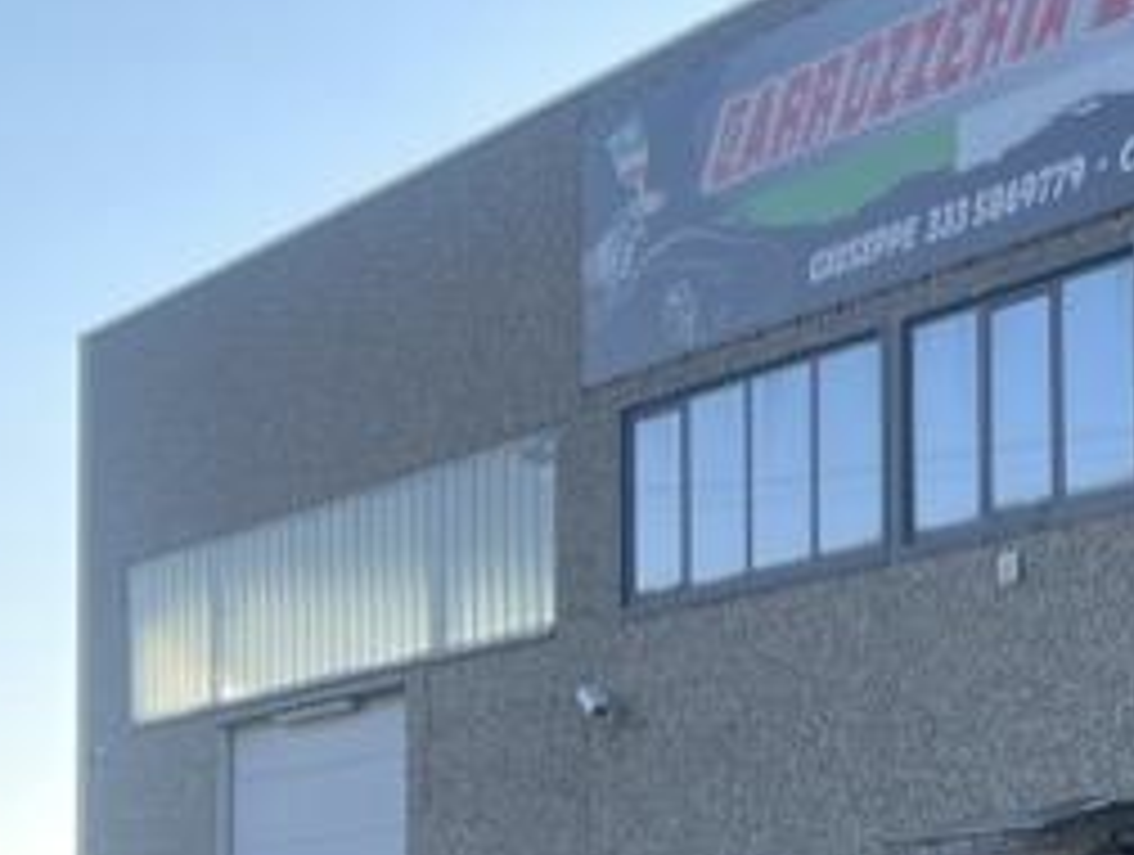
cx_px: 1296
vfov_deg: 22.2
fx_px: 2166
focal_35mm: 66
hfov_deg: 26.6
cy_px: 284
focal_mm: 5.1
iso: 32
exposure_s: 1/1200
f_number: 1.6
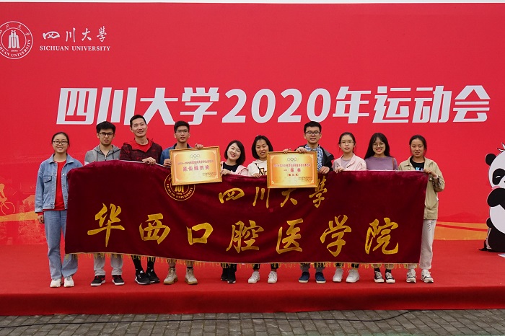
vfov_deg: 31.9
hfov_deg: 46.4
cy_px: 168
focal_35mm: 42
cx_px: 252
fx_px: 589
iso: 2500
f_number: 5.6
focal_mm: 28
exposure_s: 1/4000
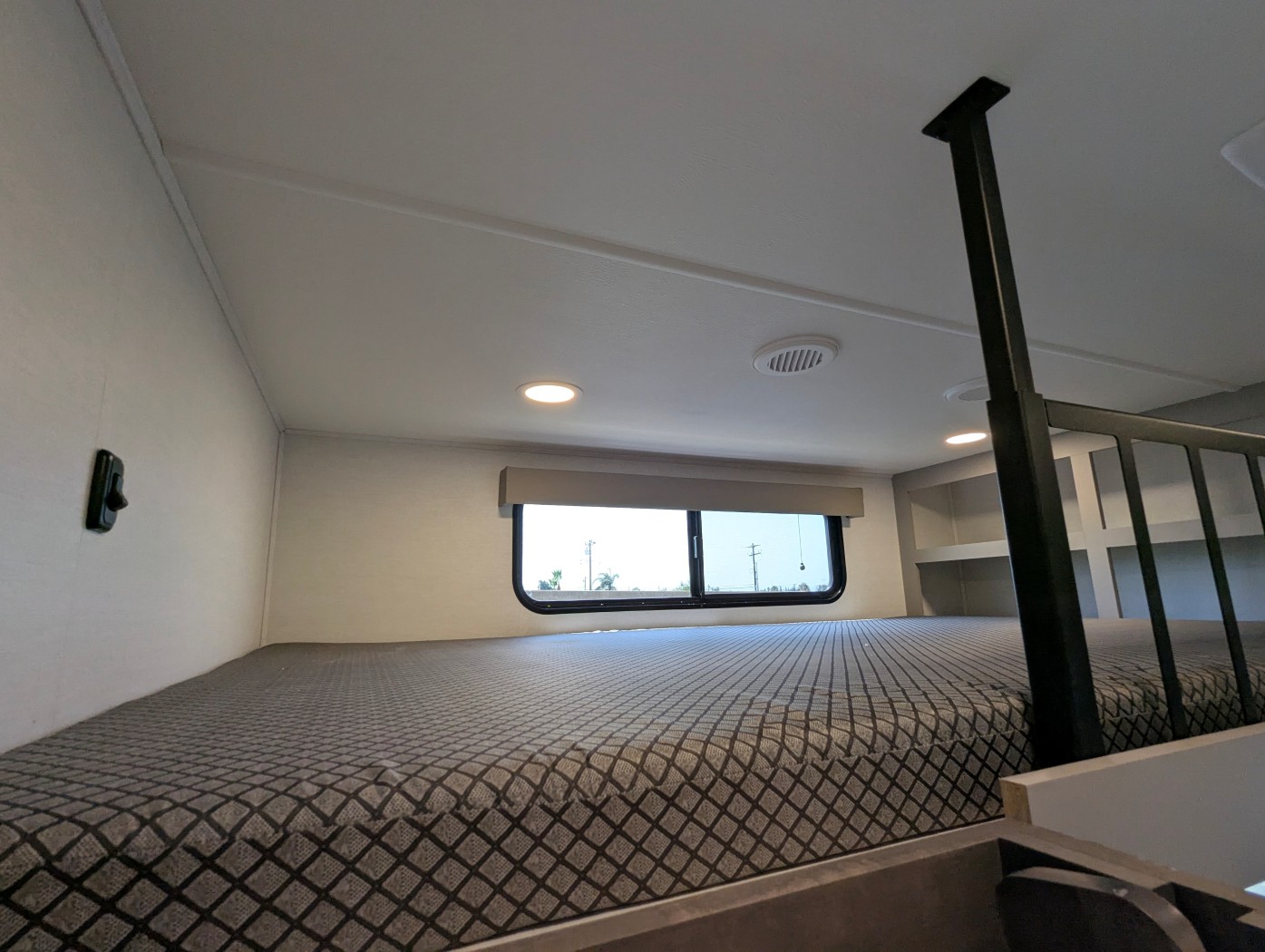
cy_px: 476
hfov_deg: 94.4
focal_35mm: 16
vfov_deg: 78.2
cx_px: 632
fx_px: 585
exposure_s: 1/180
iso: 99
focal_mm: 2.35
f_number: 2.2
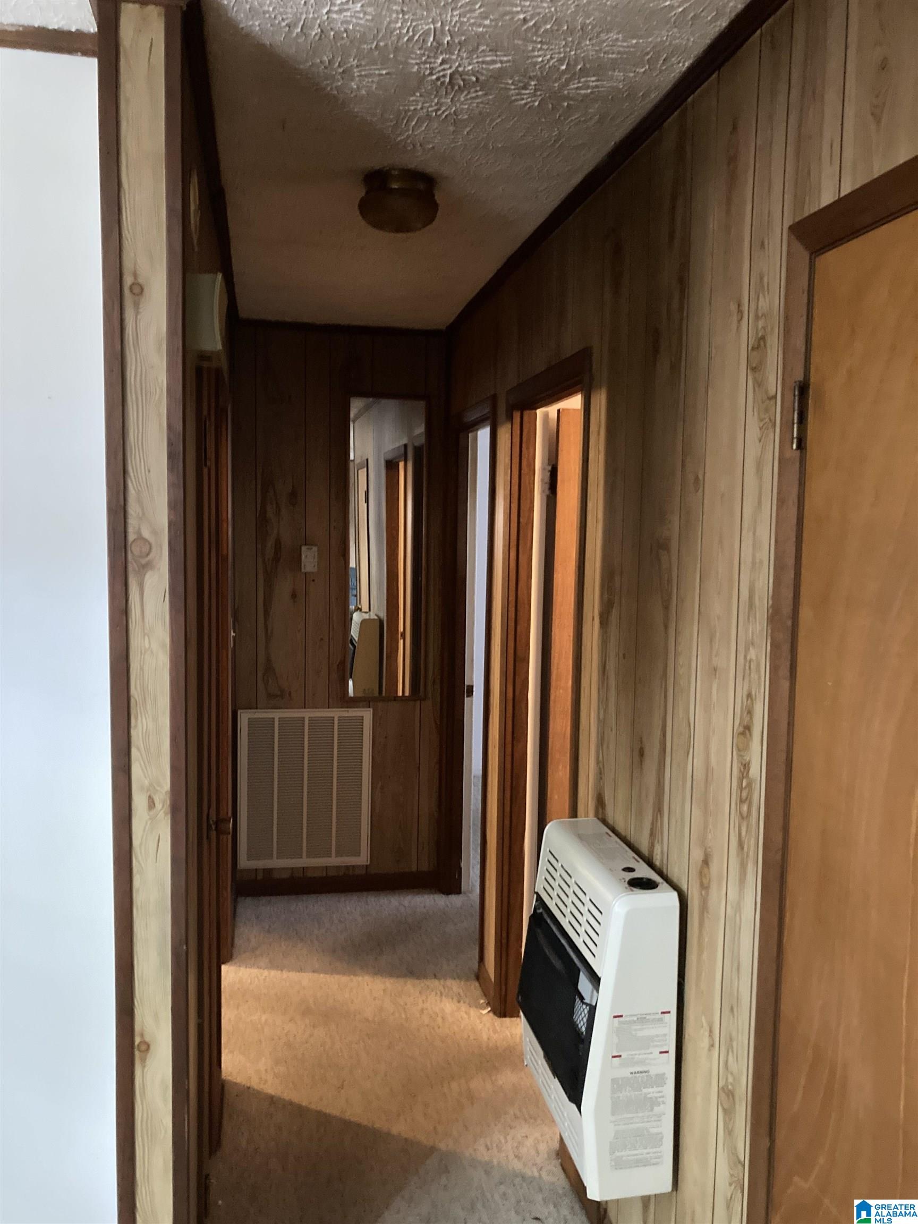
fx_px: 990
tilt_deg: -6.4
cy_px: 612
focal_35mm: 28
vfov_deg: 63.4
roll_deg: -1.8
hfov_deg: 49.7
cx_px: 459
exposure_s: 1/20
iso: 640
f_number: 1.8
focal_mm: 3.99
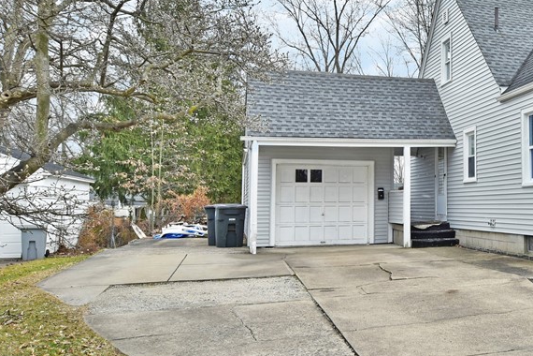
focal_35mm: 40
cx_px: 497
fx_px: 592
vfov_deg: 33.3
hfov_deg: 43.5
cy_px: 152
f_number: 5.6
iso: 200
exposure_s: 1/100
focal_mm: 14
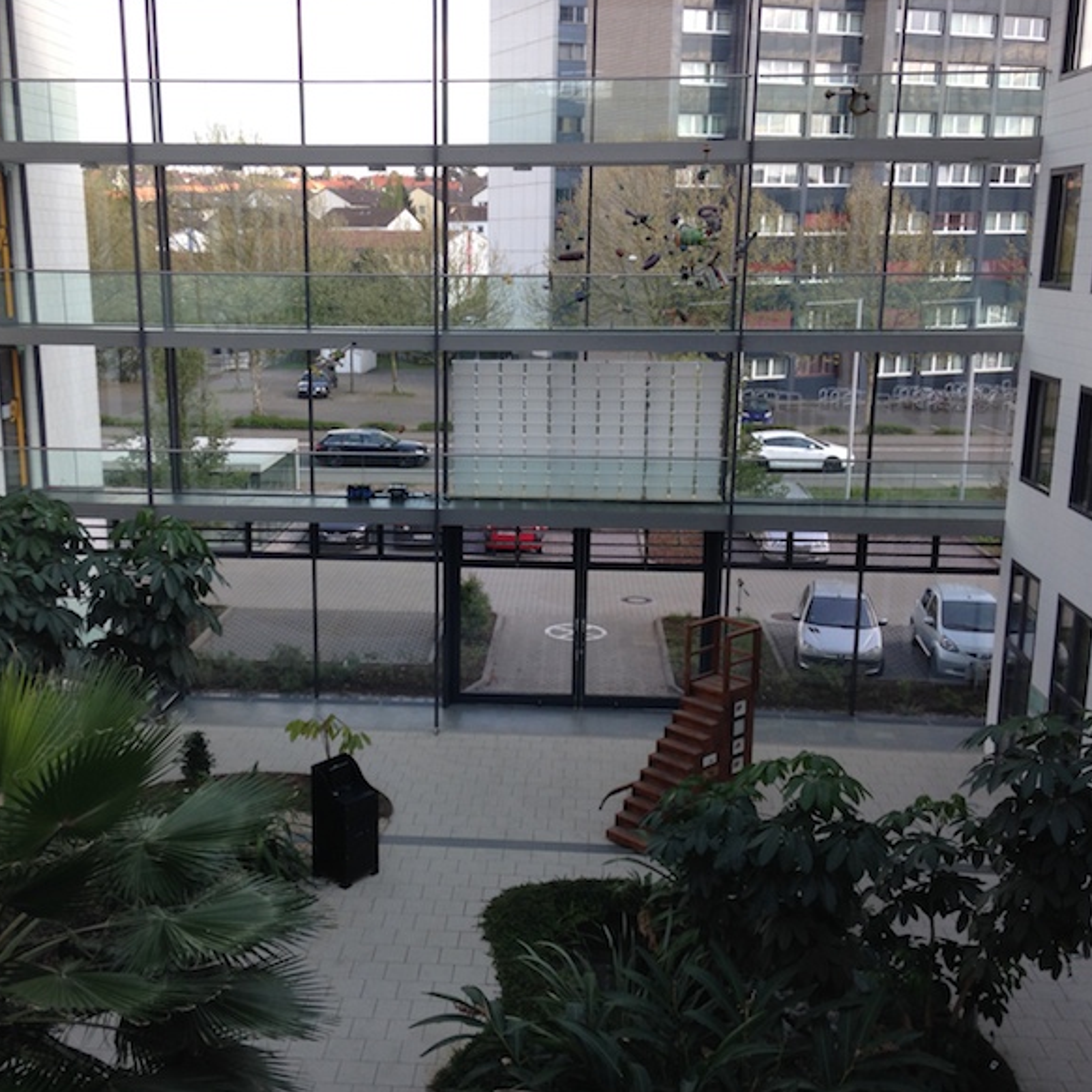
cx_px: 466
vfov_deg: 41.9
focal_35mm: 40
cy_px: 553
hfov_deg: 41.8
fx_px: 1428
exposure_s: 1/224
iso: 50
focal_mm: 4.12
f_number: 2.4
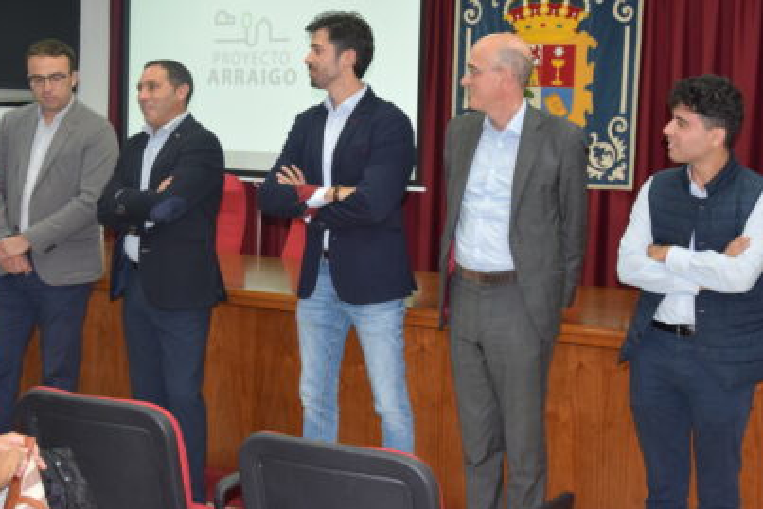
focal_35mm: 58
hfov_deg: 34.5
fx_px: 1230
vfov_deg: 23.3
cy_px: 165
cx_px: 364
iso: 800
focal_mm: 26
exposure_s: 1/80
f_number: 4.5
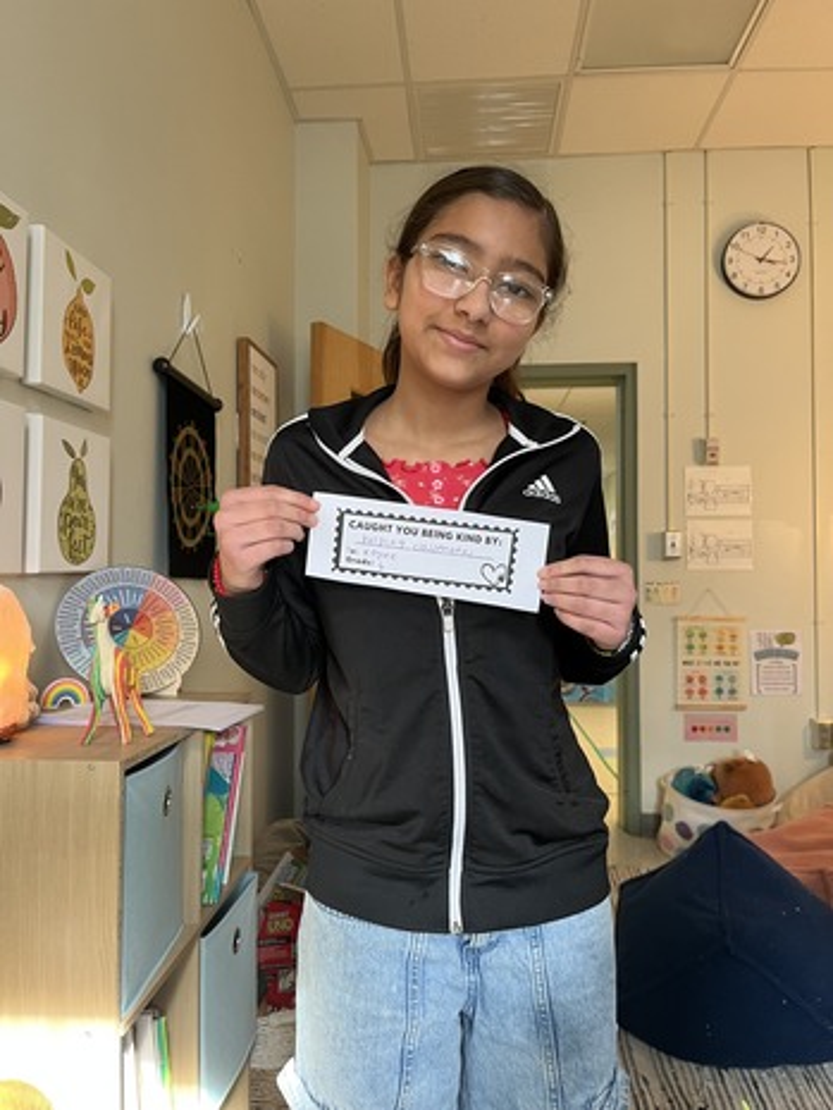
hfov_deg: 53.1
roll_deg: +0.2
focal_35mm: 26
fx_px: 834
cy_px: 555
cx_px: 416
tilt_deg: +0.4
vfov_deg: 67.3
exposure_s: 1/60
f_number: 1.6
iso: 125
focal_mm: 5.1
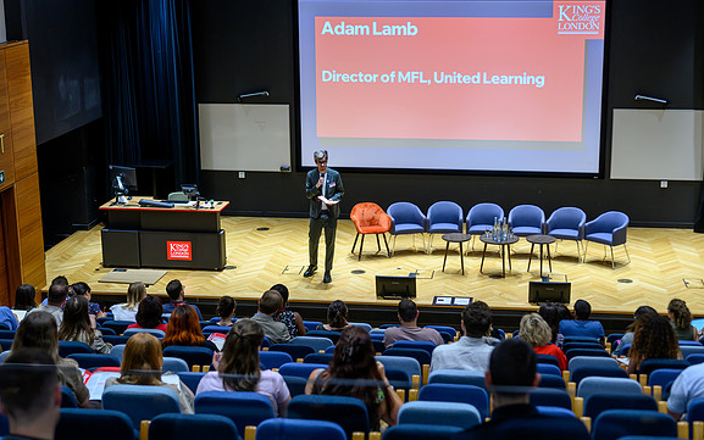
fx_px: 1075
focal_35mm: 56
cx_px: 353
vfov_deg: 23.2
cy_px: 208
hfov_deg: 36.3
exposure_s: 1/200
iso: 720
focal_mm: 54
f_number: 2.8
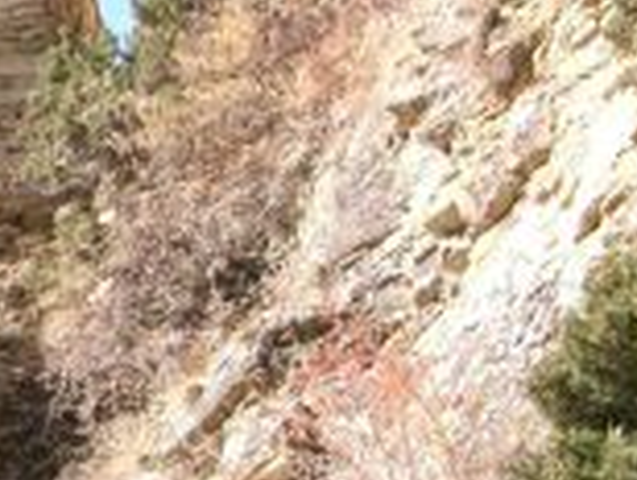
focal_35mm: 191
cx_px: -155
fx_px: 3520
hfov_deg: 10.2
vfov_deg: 7.8
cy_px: 393
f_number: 3.7
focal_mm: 14.2
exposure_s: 1/250
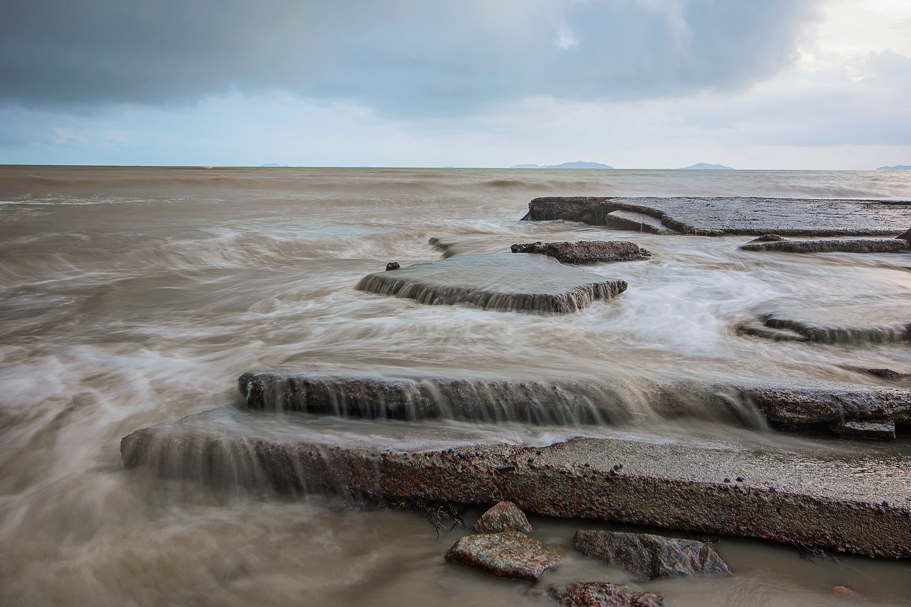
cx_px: 456
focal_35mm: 30
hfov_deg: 61.9
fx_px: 759
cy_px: 304
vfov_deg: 43.6
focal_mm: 20
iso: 100
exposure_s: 1
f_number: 8
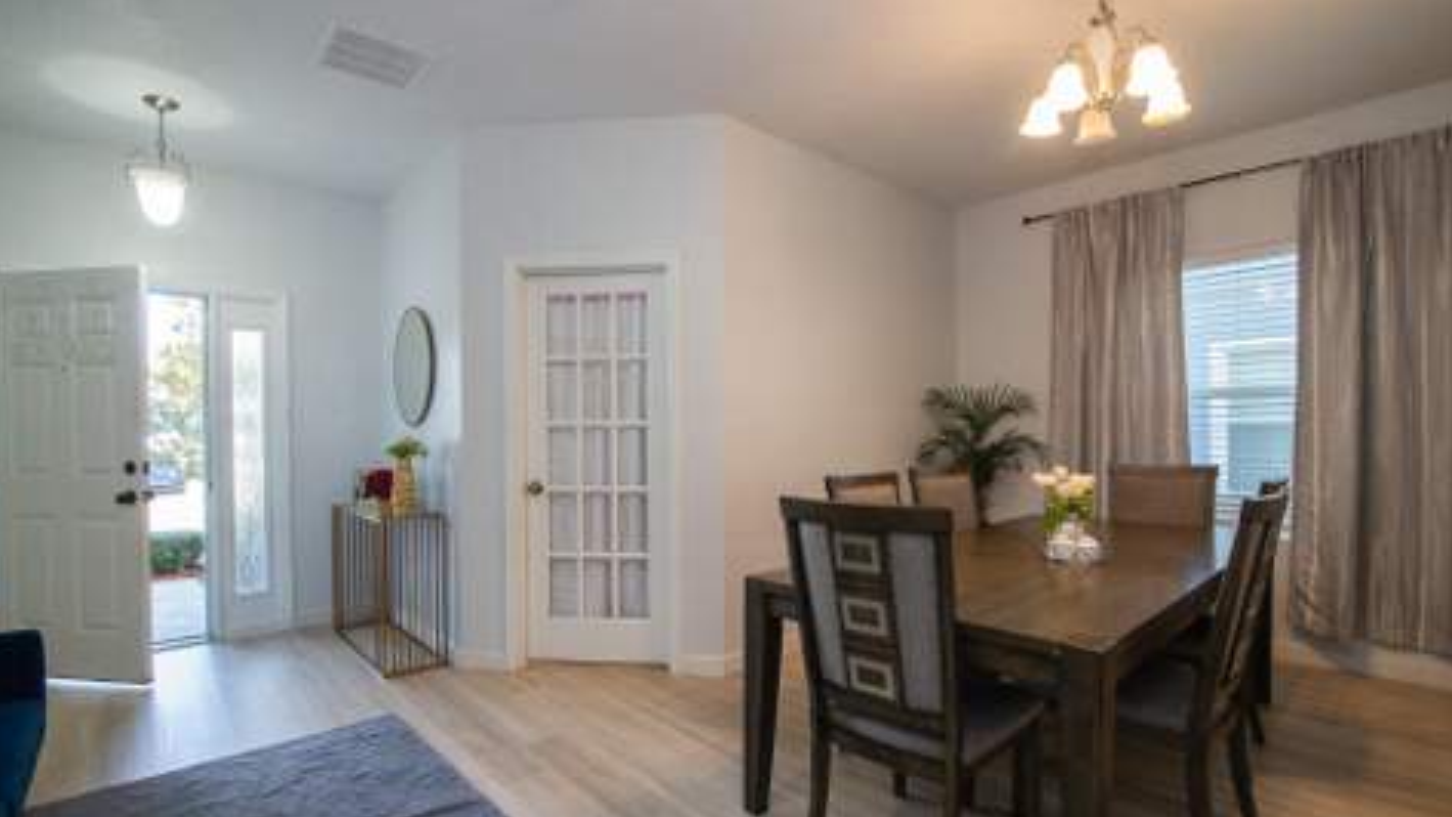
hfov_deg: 95.9
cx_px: 724
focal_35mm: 17
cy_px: 432
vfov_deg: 63.9
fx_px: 654
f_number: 8
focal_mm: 16
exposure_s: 1/8
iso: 200
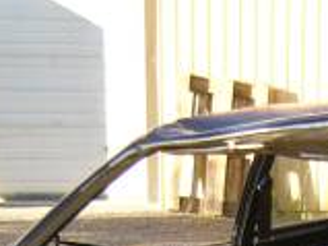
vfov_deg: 10.1
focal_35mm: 141
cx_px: 375
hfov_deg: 13.7
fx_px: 1335
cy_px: 409
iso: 50
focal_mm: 5.8
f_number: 2.8
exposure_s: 1/100
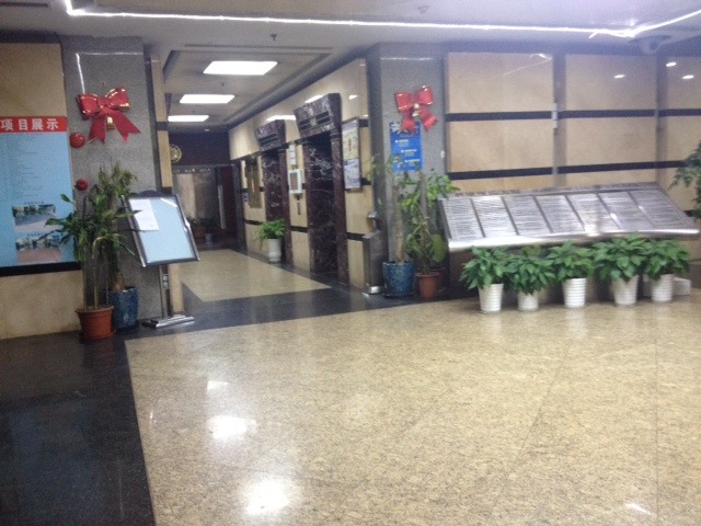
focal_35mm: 35
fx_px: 709
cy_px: 263
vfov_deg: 40.7
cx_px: 350
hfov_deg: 52.6
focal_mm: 4.28
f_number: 2.4
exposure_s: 1/20
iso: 200
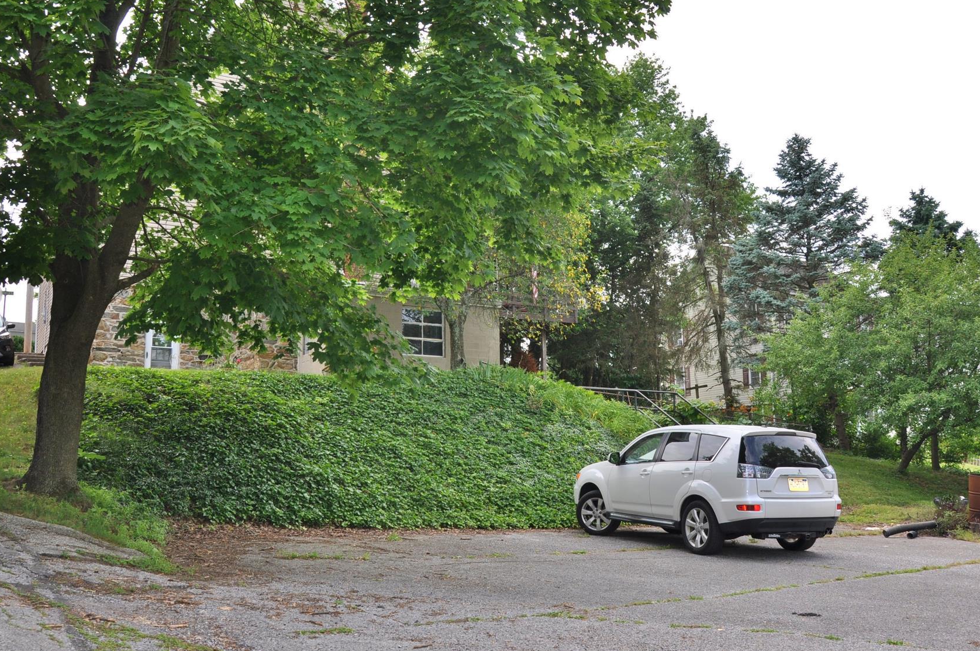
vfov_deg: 39.9
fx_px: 897
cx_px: 498
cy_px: 308
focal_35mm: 33
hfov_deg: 57.3
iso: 200
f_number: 7.1
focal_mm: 18
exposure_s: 1/200
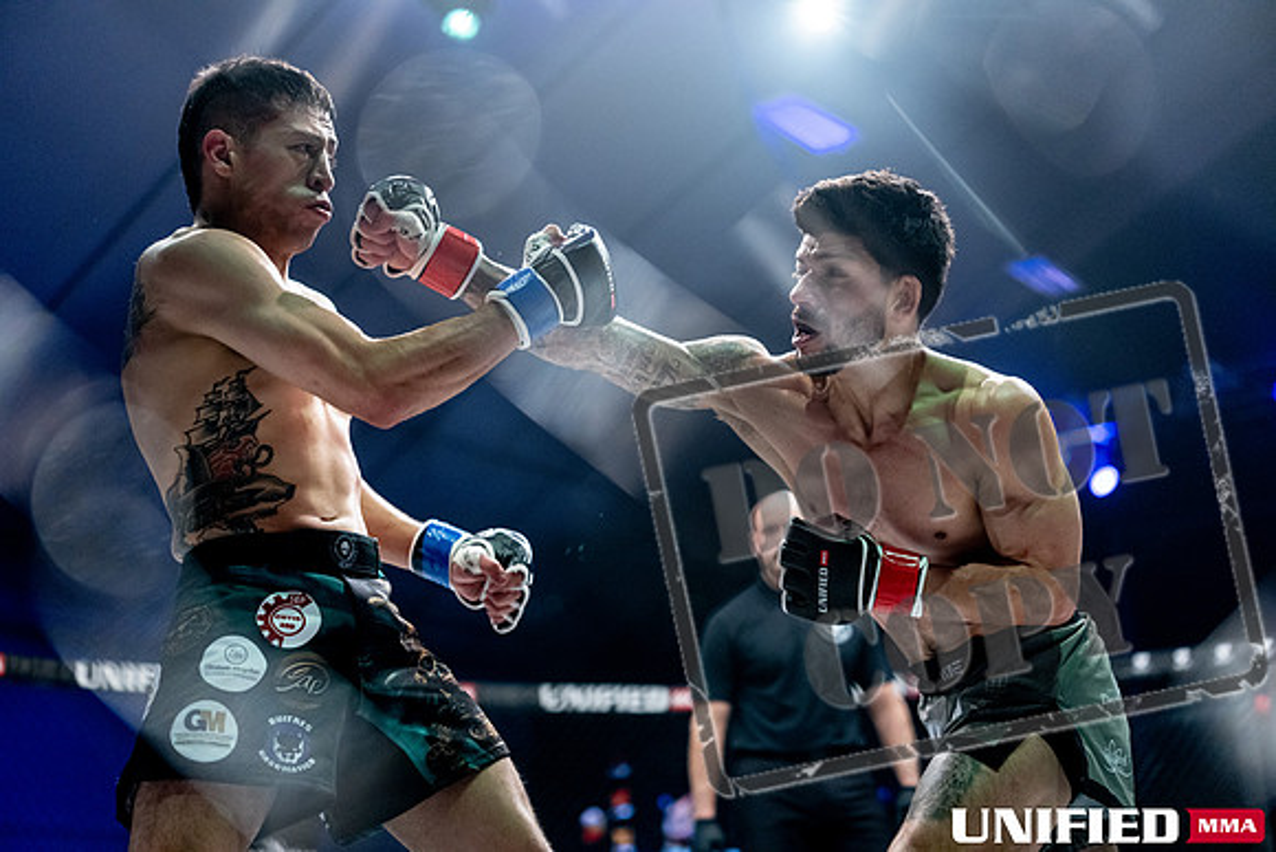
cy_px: 426
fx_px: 1773
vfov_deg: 27.0
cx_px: 638
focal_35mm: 50
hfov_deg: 39.6
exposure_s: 1/1250
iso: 3200
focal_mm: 50
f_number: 2
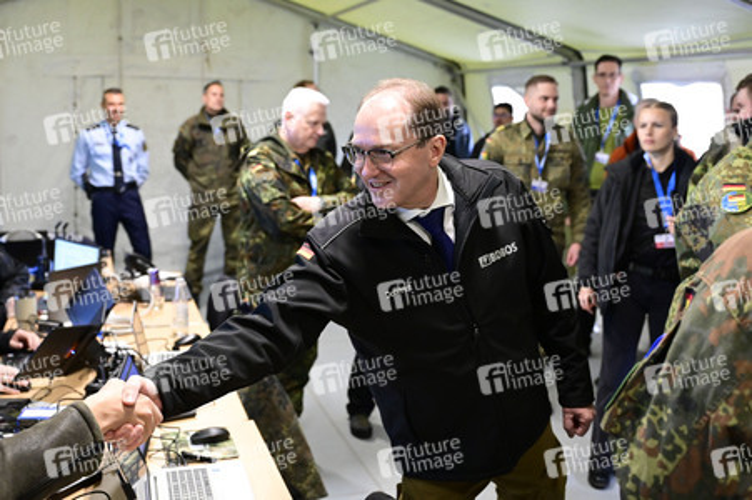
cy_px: 250
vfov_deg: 36.8
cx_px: 376
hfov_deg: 53.2
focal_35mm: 36
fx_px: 751
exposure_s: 1/250
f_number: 3.5
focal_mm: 36
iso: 8000
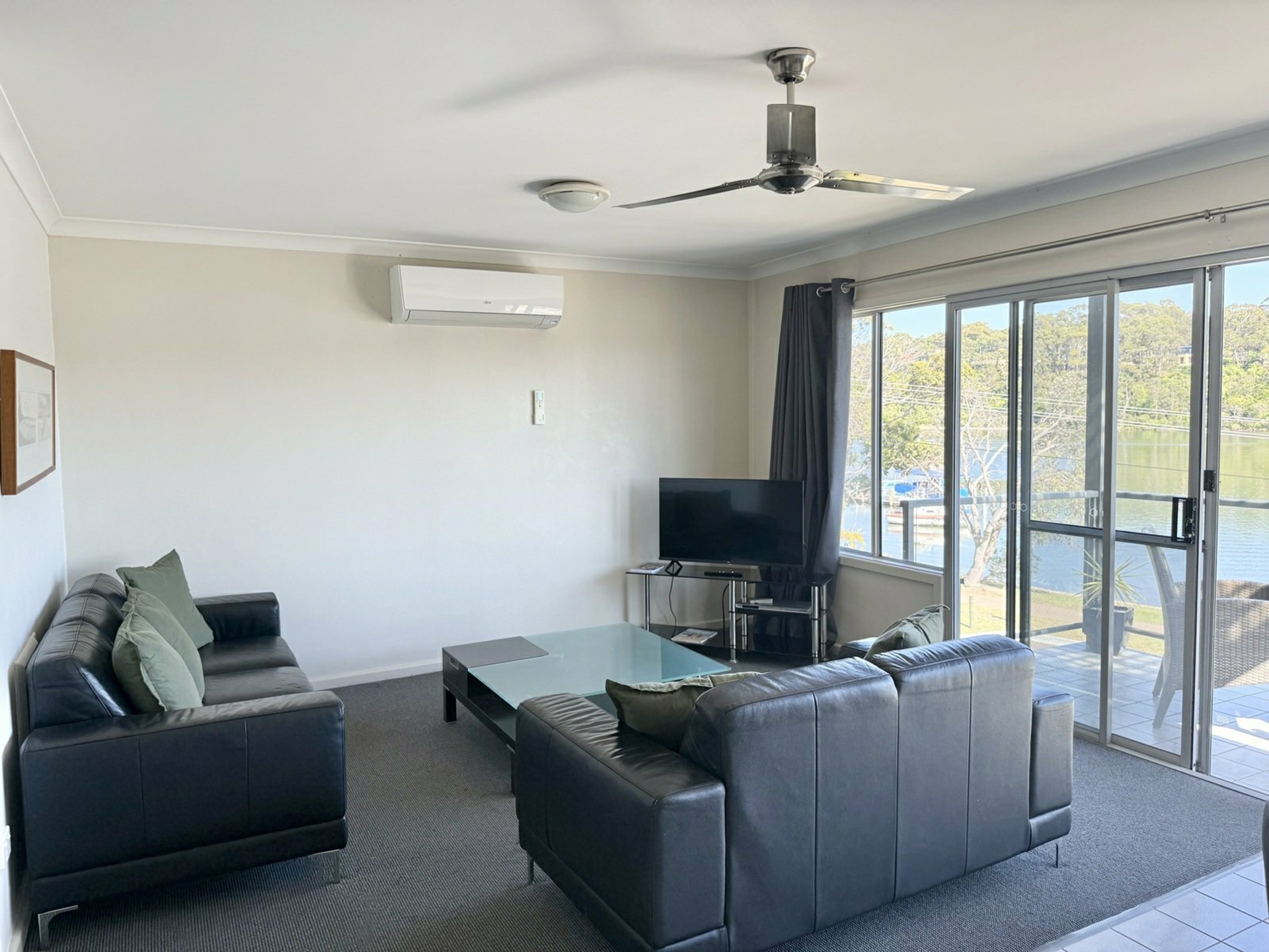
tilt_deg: -3.9
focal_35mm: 24
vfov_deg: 56.8
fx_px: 880
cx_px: 634
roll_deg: +0.8
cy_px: 476
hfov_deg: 71.6
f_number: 1.78
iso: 100
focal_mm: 6.76
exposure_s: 1/358
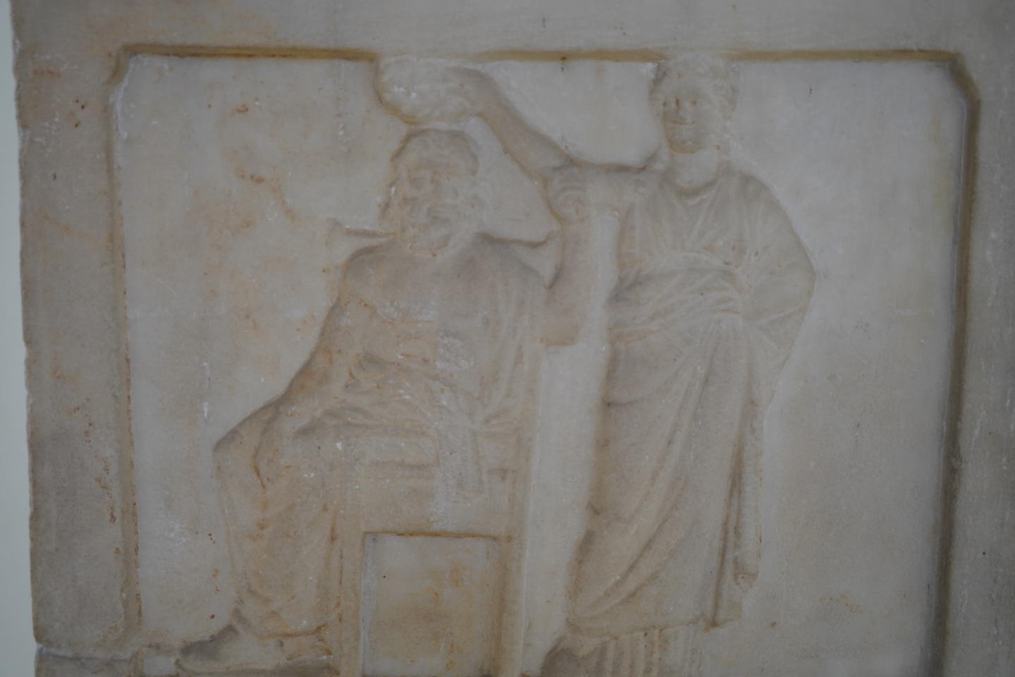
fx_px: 1184
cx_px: 508
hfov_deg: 46.4
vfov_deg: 31.9
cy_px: 338
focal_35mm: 42
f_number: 4.5
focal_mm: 42
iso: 1250
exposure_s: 1/160
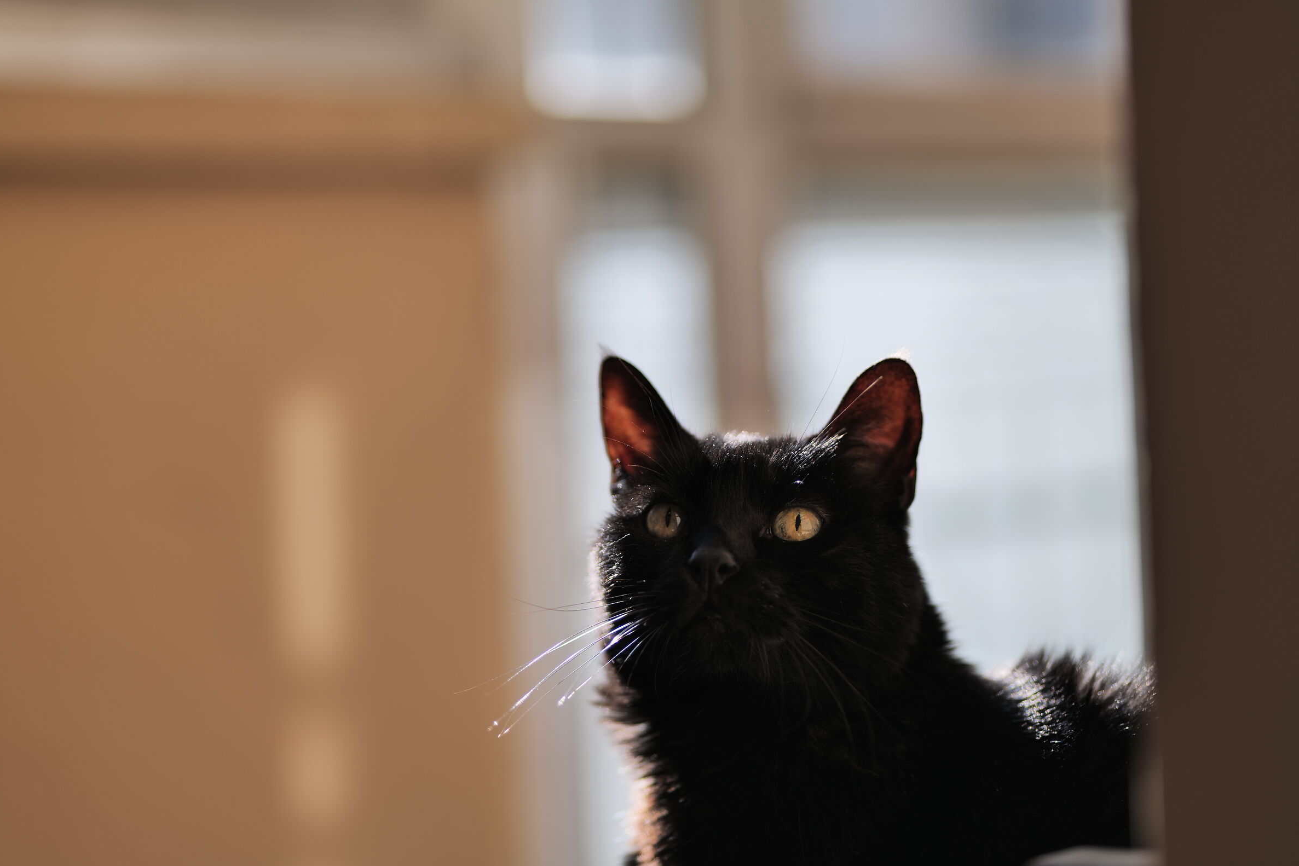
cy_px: 437
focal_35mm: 86
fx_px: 3103
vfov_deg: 15.9
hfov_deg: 23.6
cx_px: 651
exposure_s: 1/1300
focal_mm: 85
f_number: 1.8
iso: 100
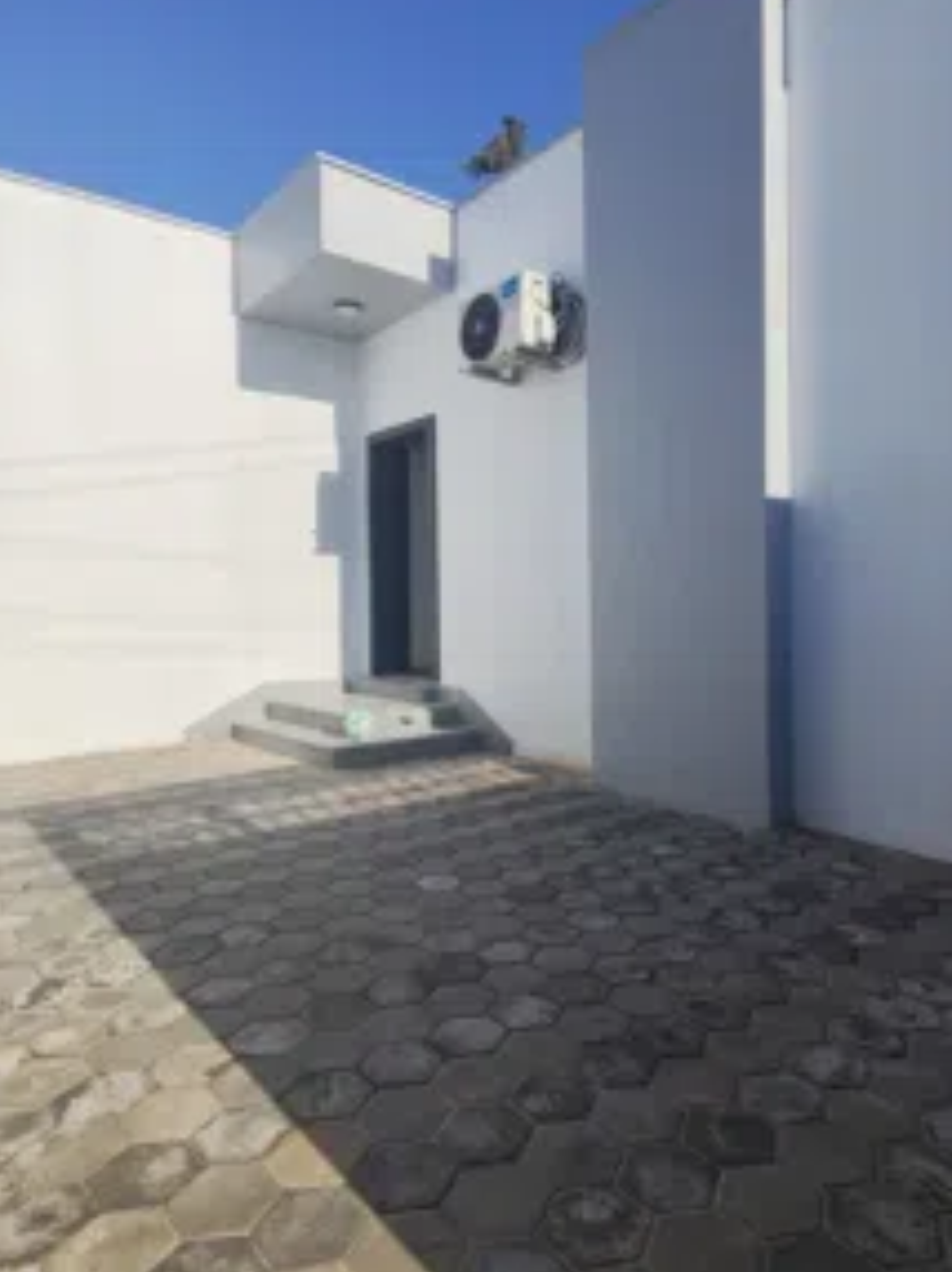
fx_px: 771
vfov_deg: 79.0
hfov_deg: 63.1
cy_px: 614
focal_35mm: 21
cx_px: 538
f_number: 2.2
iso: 50
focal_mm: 1.67
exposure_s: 1/3111
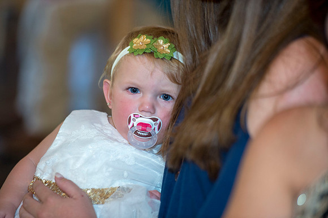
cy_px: 109
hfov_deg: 10.3
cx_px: 164
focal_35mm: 200
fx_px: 1821
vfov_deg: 6.9
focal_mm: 200
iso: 1600
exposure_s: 1/160
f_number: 2.8
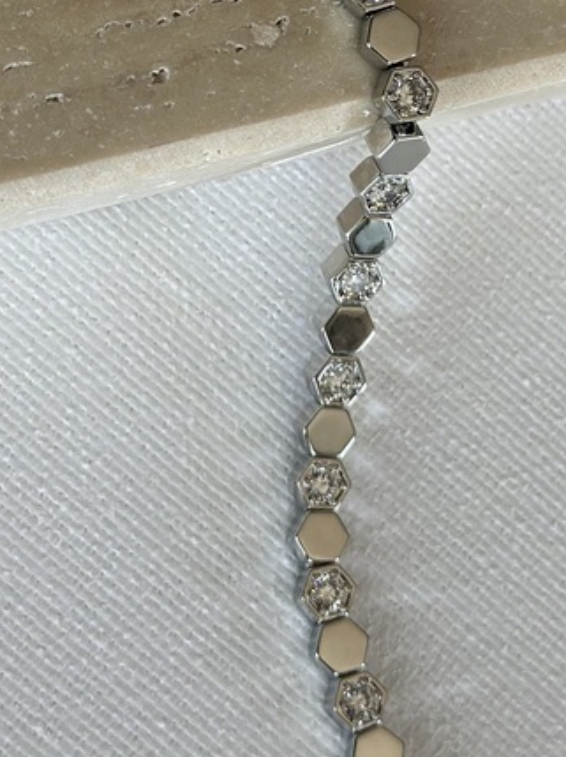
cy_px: 127
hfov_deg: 13.2
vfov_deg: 17.4
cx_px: 287
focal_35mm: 112
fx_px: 2445
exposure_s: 1/121
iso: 80
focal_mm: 6.86
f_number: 1.78
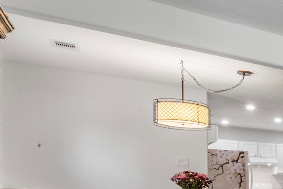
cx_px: 462
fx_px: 354
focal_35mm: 45
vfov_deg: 28.3
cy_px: 184
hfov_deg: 25.7
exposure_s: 4
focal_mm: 12
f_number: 9
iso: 250
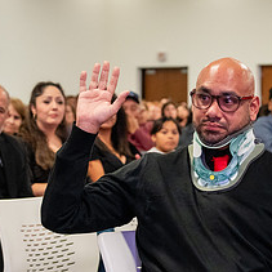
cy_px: 131
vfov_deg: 13.5
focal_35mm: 129
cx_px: 211
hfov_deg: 13.5
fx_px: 1147
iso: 2500
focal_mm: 42
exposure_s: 1/200
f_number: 2.8
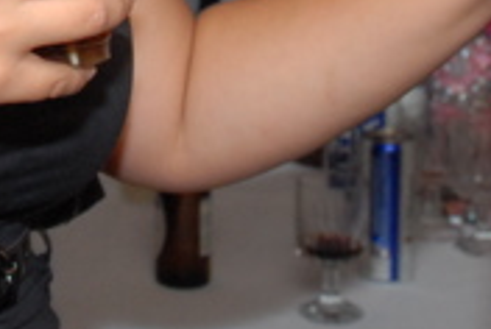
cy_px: -351
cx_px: -85
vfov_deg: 7.2
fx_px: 2514
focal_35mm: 184
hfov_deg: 11.0
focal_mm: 24
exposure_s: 1/60
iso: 400
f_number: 5.6
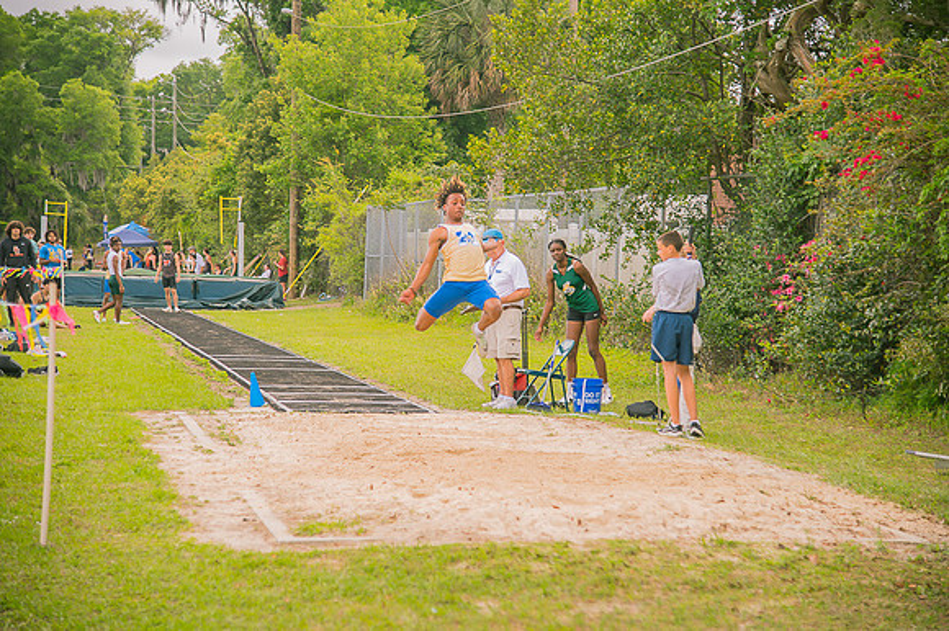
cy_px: 316
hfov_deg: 23.7
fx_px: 2266
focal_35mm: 86
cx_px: 474
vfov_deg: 15.9
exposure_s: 1/200
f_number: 4
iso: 200
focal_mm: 86
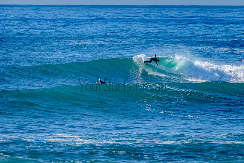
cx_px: 150
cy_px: 69
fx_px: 4157
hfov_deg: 3.4
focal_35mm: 613
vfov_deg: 2.2
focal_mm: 500
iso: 200
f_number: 5.6
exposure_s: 1/2000
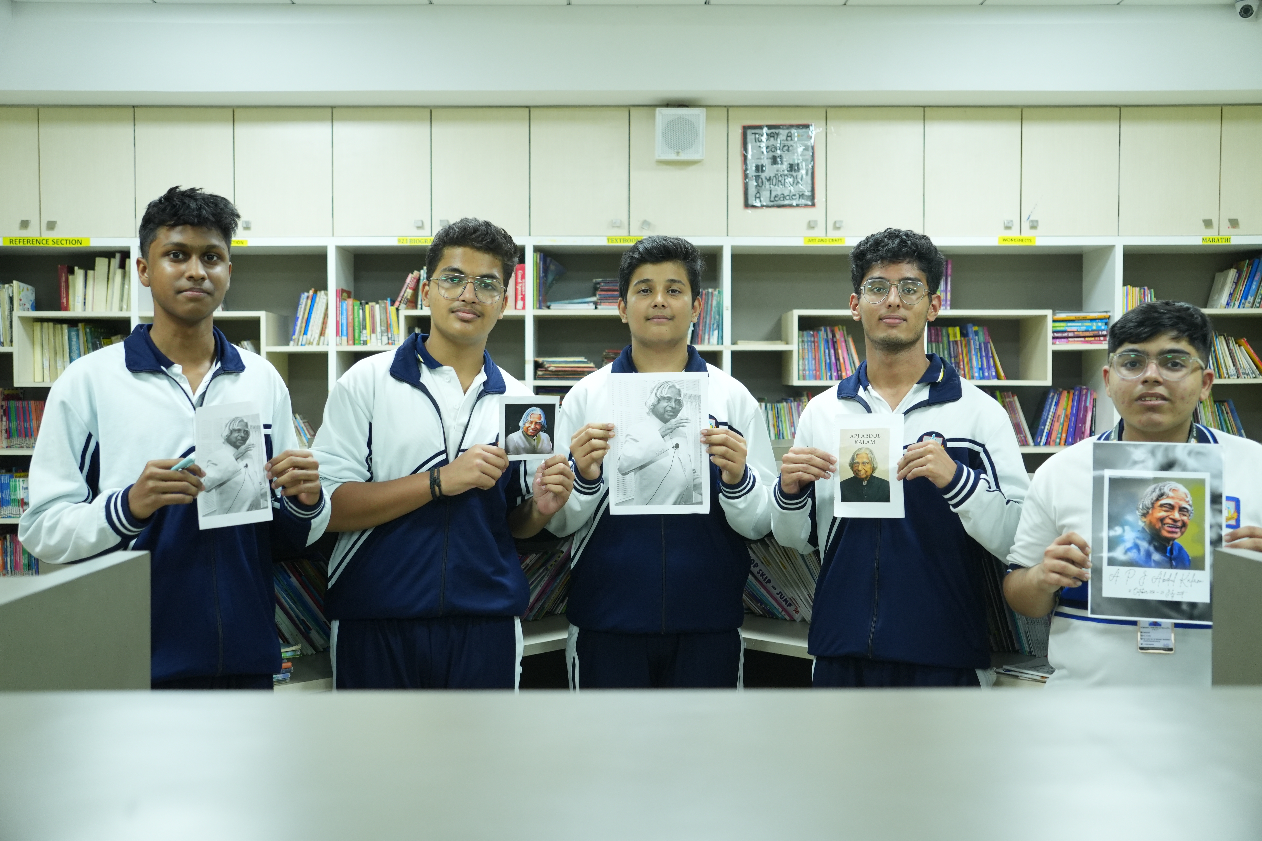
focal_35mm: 38
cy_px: 420
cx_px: 631
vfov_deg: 34.8
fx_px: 1341
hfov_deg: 50.4
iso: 800
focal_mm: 25.5
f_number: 2.8
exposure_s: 1/45
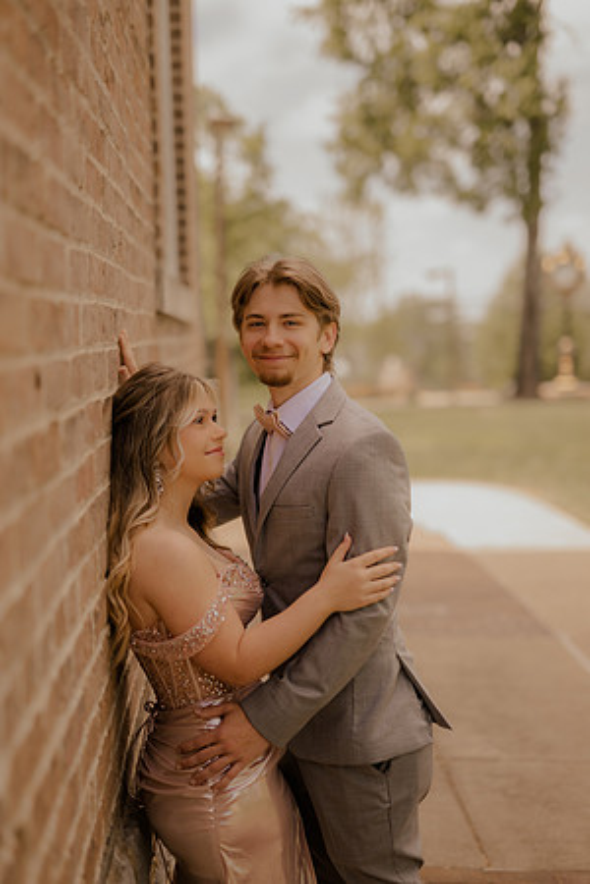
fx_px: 1229
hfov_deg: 27.0
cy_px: 442
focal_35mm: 50
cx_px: 295
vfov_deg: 39.6
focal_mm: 50
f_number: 1.4
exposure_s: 1/1600
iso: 125
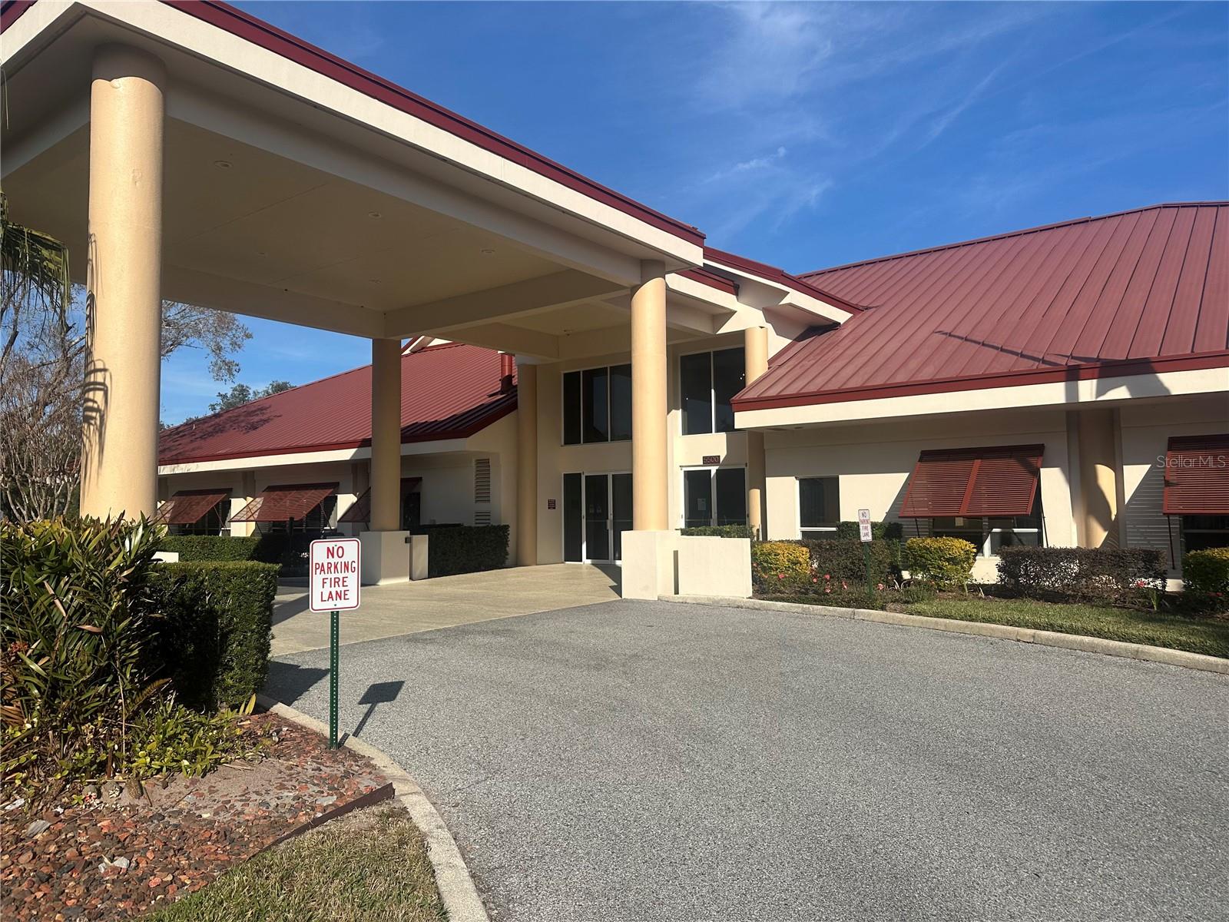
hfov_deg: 71.6
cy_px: 461
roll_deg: +0.7
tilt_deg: +5.3
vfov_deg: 56.8
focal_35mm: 24
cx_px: 614
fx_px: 852
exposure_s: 1/6211
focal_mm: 6.86
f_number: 1.78
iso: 80
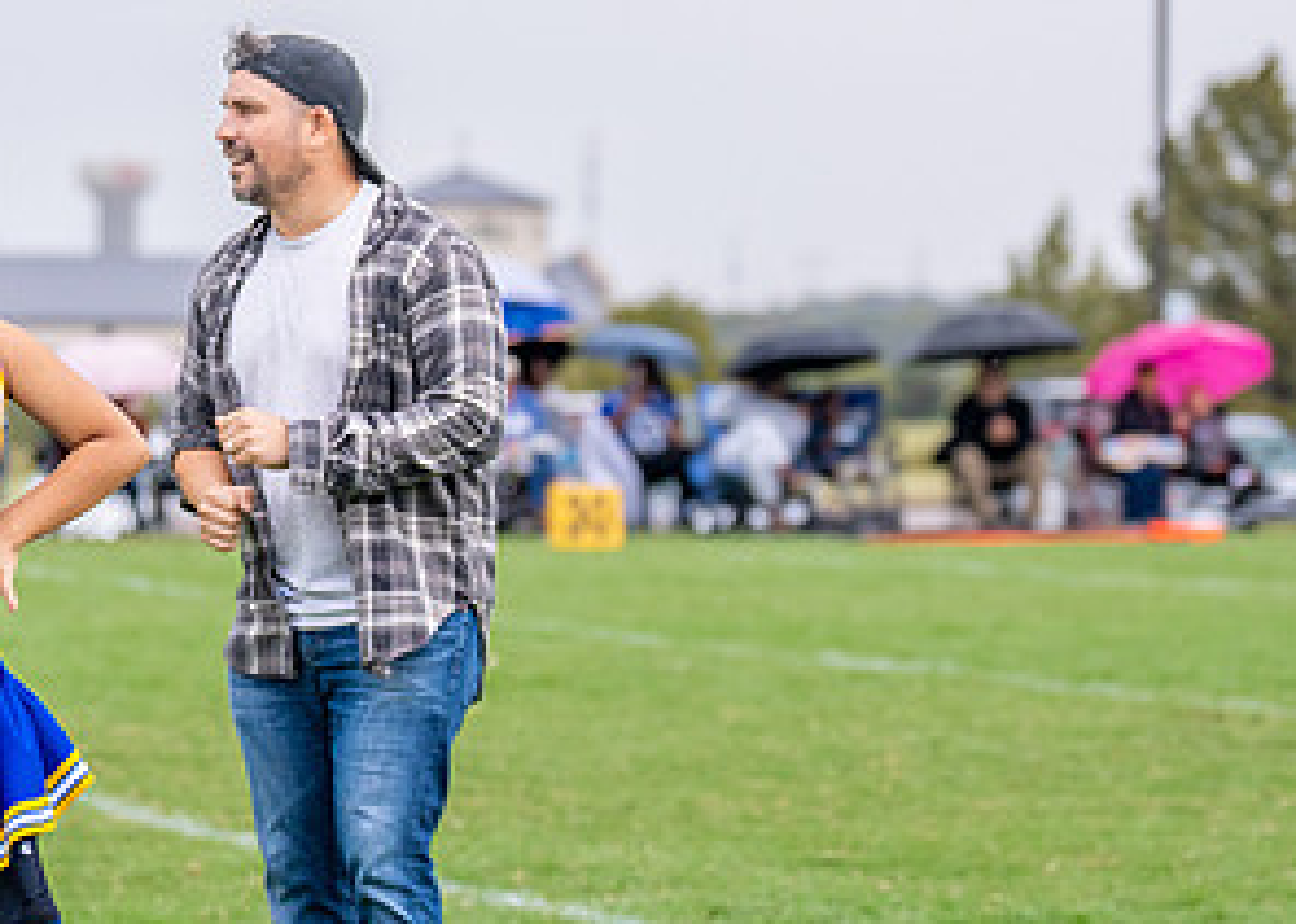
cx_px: 159
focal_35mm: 254
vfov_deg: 5.7
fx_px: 9343
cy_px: 501
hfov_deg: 7.9
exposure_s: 1/1600
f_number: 2.8
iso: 500
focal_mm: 95
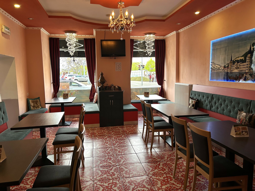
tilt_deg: -6.2
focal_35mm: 26
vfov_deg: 53.1
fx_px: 192
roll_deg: +1.6
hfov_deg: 67.3
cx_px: 128
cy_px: 96
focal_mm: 5.7
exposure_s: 1/100
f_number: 1.5
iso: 80
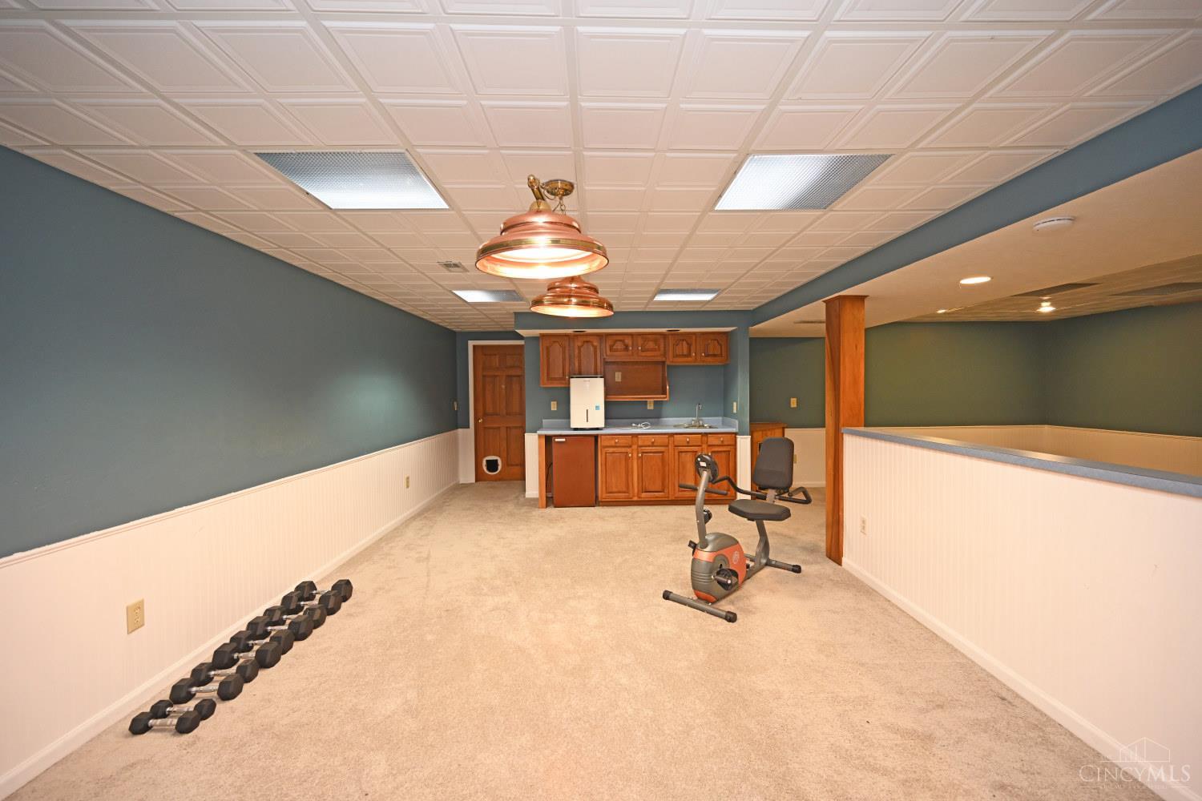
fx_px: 467
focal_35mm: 14
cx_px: 601
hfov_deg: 104.3
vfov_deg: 81.2
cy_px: 400
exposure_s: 1/60
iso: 900
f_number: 4
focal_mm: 14
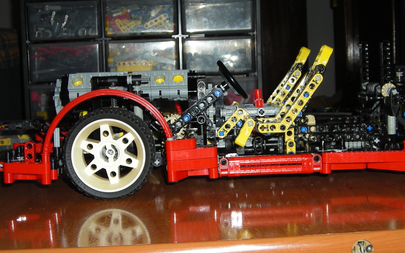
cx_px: 247
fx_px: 662
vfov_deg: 21.6
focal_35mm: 60
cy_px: 120
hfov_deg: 33.9
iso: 50
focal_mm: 6.3
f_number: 3.2
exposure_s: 1/60
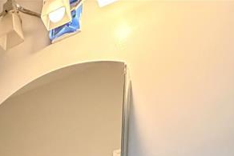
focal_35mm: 51
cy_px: 306
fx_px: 332
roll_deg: +0.3
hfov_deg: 31.8
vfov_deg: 18.4
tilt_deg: -4.6
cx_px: -53
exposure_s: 1/60
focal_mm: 2.22
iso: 800
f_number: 2.2
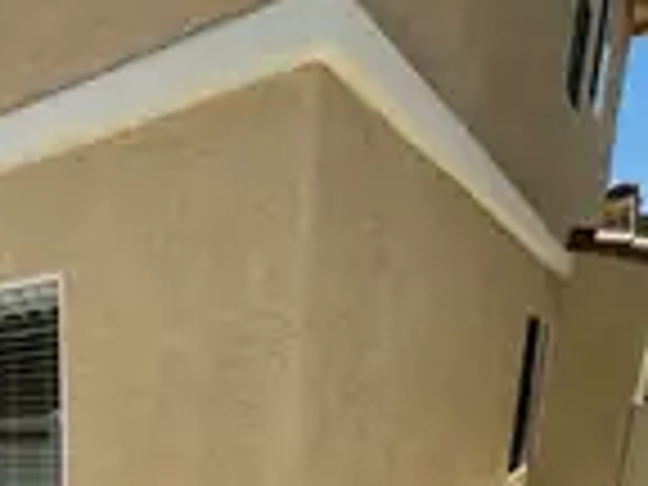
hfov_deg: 40.5
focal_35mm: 39
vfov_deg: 30.5
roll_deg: +2.6
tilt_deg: -14.3
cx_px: -32
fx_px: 730
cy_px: 603
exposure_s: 1/1789
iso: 50
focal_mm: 2.22
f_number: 2.2
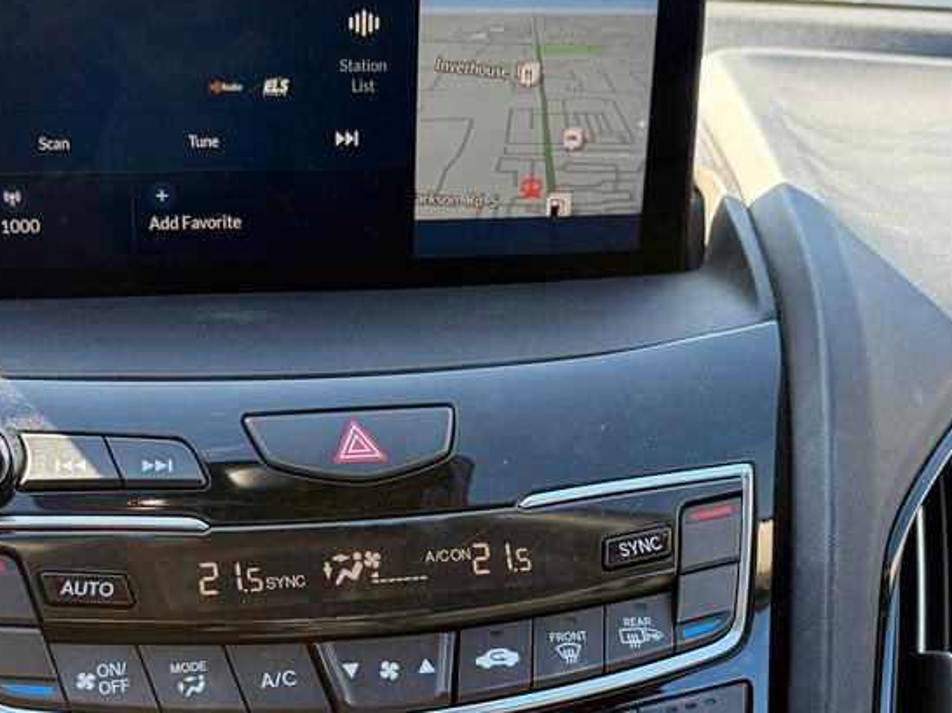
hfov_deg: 31.7
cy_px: 631
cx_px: 434
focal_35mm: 61
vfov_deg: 23.4
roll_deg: -0.1
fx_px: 1677
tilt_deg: -25.6
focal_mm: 5.96
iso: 64
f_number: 1.6
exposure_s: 1/195
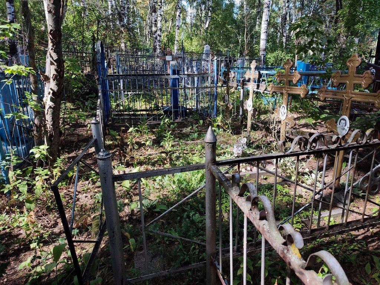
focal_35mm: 25
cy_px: 142
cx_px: 190
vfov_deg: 54.9
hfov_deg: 69.4
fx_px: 274
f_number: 1.9
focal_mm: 6.04
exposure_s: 1/100
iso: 53
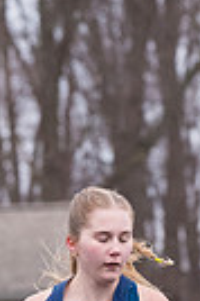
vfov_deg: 2.8
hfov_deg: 1.9
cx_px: 82
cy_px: 496
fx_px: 6082
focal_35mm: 728
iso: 2000
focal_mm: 145
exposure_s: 1/1600
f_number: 5
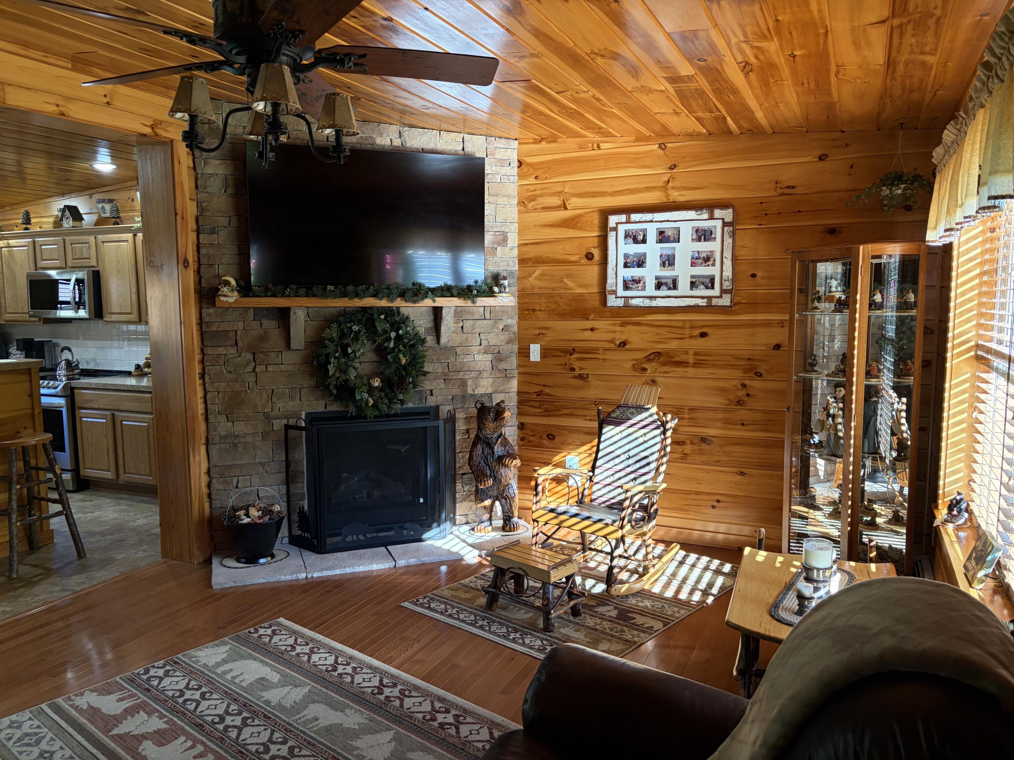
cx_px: 507
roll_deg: +0.5
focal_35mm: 26
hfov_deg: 67.3
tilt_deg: -6.4
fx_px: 762
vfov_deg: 53.1
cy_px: 380
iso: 125
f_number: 1.6
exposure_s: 1/60
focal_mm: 5.96
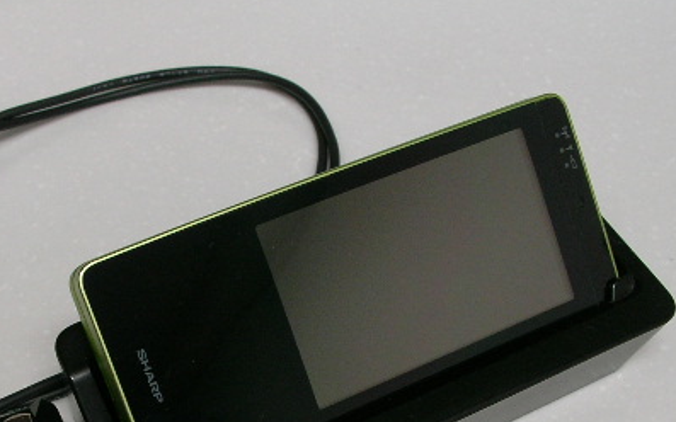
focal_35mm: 65
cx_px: 257
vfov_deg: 19.7
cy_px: 371
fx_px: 1197
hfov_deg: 31.4
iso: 100
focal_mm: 5.8
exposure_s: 1/21.7
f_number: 3.5
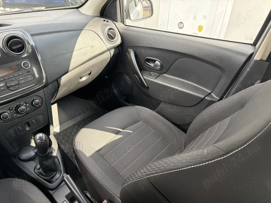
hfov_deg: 67.3
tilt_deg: -34.2
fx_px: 204
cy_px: 102
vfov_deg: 53.1
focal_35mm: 26
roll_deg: -1.1
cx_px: 136
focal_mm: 5.96
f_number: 1.6
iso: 100
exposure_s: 1/222
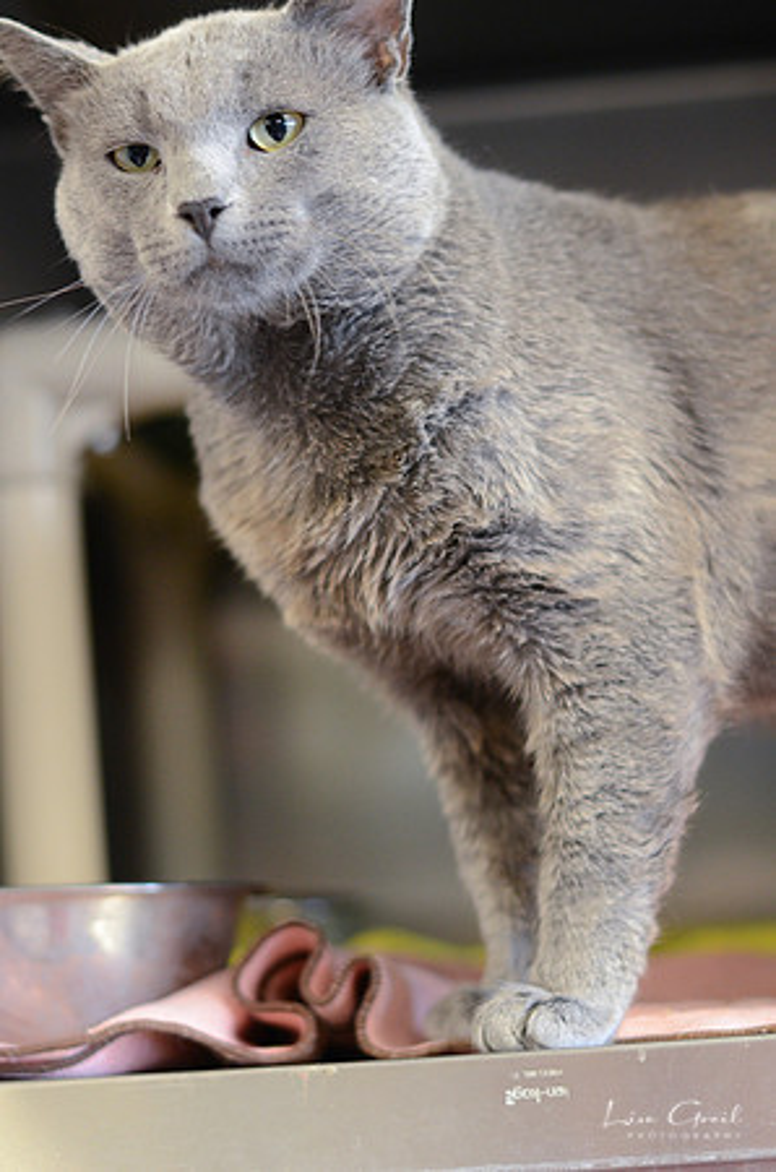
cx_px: 388
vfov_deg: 27.0
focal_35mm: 75
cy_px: 586
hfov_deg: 18.1
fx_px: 2436
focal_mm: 50
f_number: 2.2
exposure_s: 1/200
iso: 1600
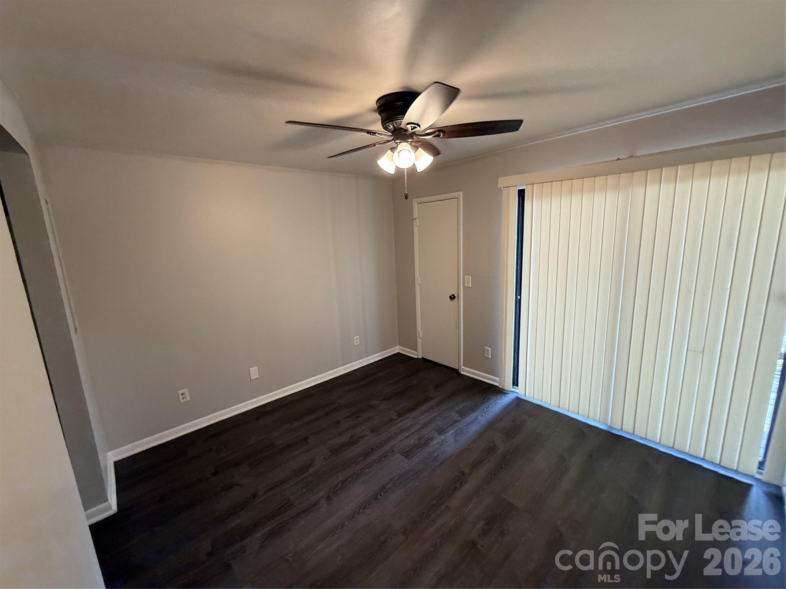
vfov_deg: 85.7
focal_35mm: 14
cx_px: 393
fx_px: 318
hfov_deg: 102.1
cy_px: 294
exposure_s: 1/120
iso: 250
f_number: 2.2
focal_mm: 2.22
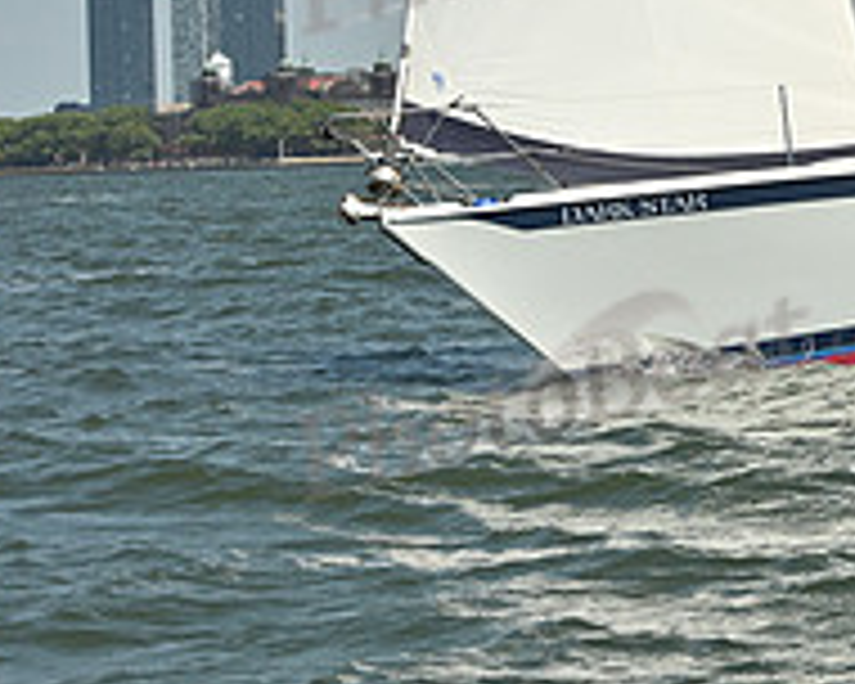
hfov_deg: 8.8
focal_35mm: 215
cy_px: 88
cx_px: 1166
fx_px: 5441
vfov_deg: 7.2
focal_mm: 75
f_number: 11
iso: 320
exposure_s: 1/1250
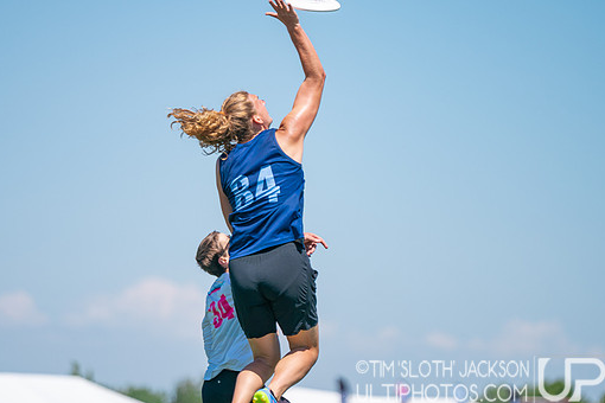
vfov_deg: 5.2
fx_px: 4436
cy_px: 164
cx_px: 281
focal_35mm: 264
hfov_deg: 7.8
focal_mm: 200
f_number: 2.8
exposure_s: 1/3200
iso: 200
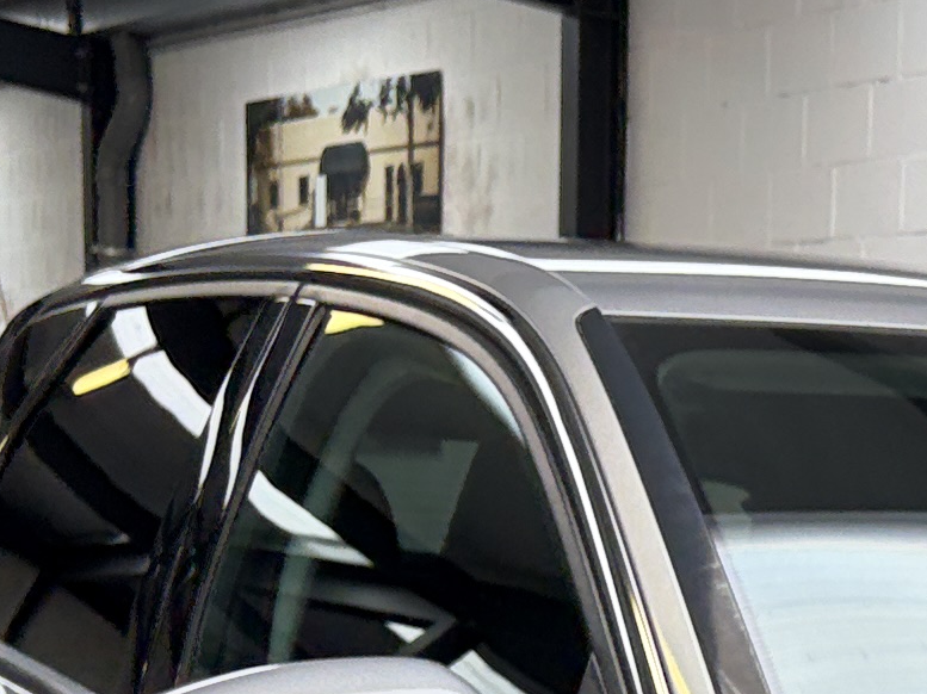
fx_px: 3614
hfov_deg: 13.2
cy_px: 1340
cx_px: 1642
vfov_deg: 10.2
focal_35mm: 135
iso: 50
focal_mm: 5.96
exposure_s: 1/100
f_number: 1.6
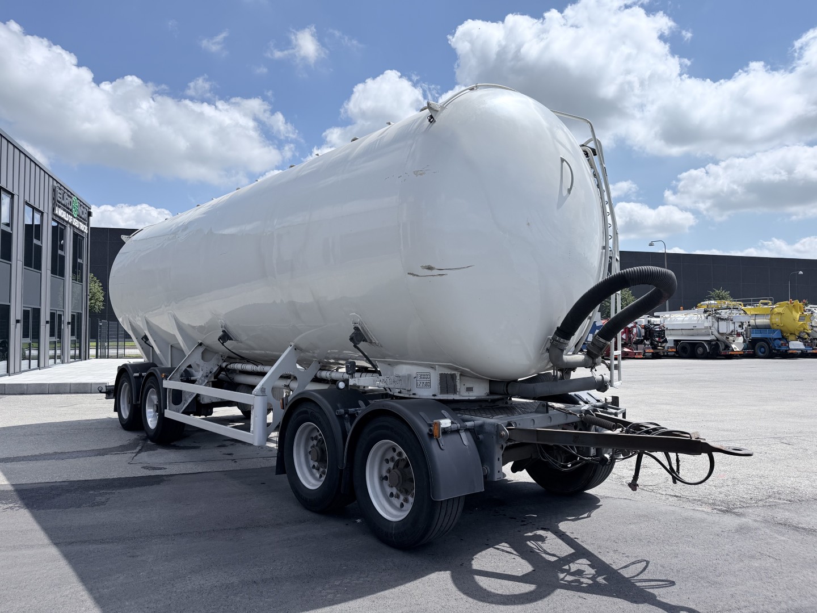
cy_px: 306
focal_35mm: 24
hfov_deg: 71.6
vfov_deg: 56.8
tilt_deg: +2.4
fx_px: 566
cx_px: 408
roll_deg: -0.2
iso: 100
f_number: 1.78
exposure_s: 1/6711
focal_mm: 6.76
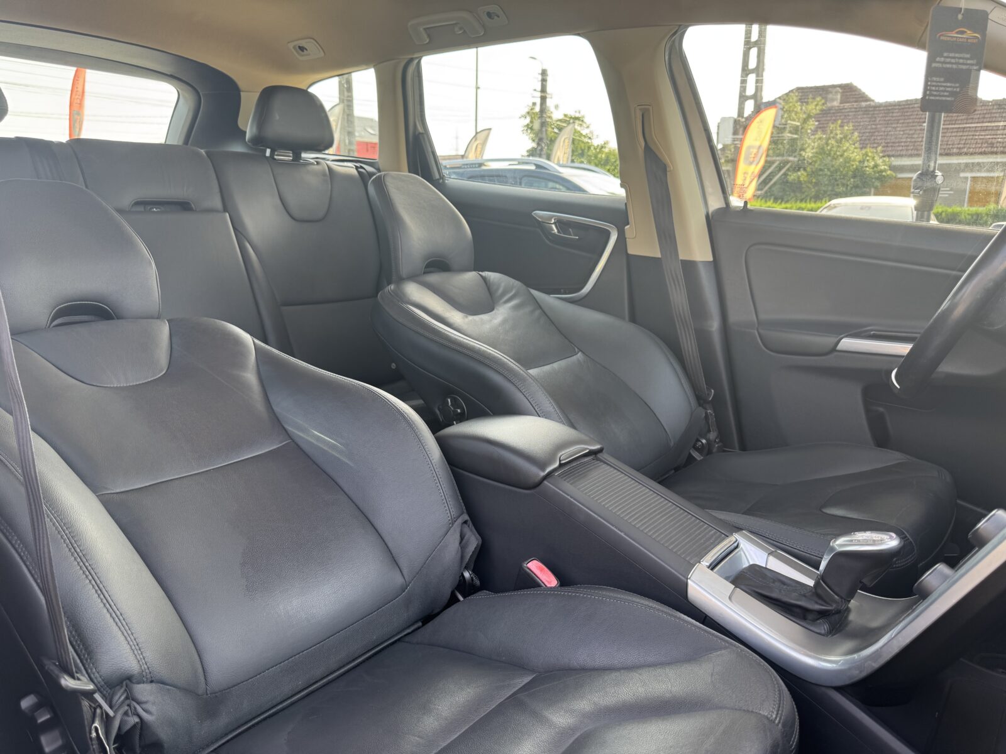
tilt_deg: -13.9
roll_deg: -0.5
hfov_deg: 71.6
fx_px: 697
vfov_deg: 56.8
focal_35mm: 24
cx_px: 503
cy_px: 377
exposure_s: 1/125
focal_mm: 6.76
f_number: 1.78
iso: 50
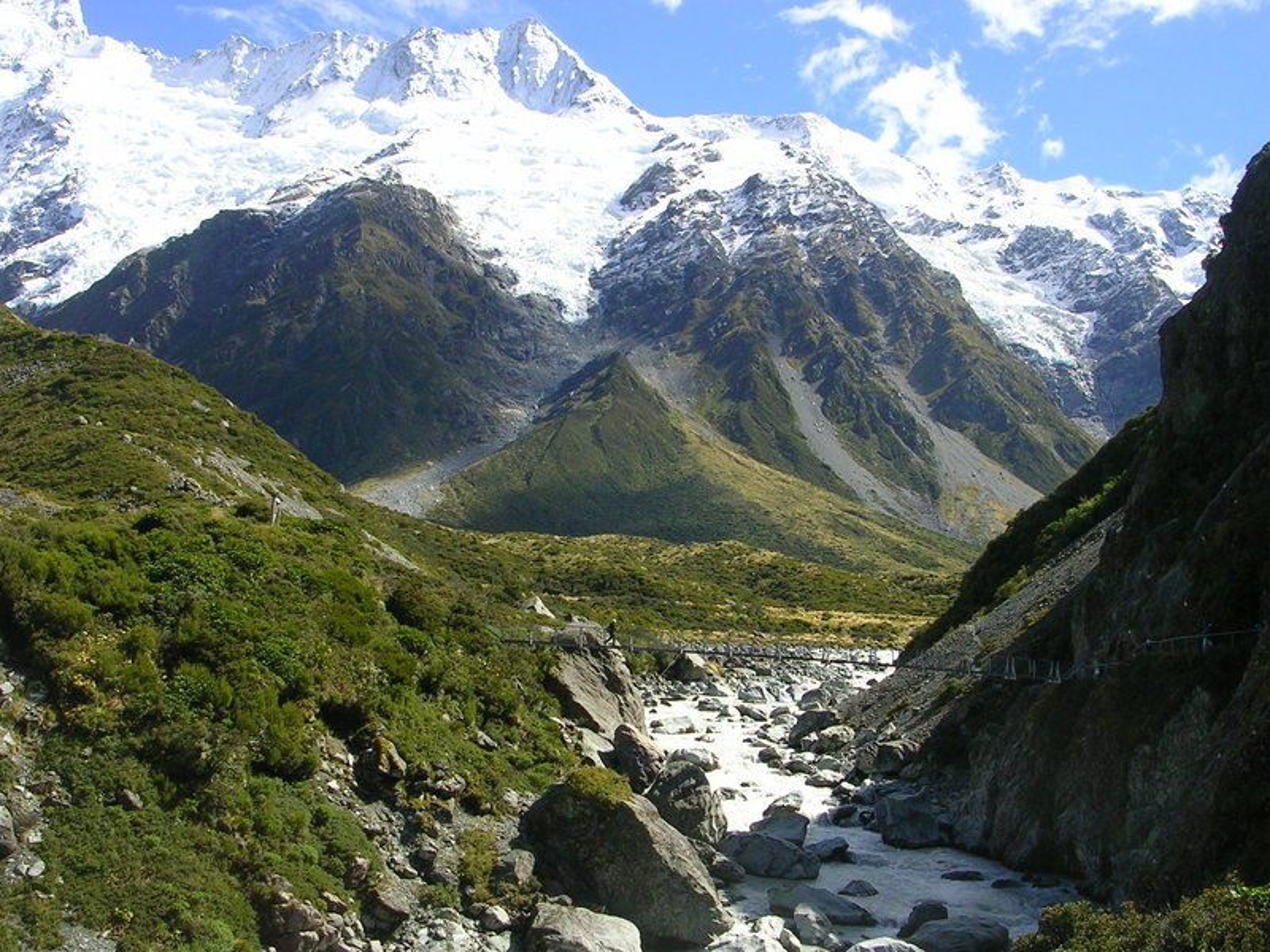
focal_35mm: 38
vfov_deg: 37.7
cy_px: 476
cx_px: 635
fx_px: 1394
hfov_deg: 49.0
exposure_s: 1/238
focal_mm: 5.8
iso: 50
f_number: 5.6
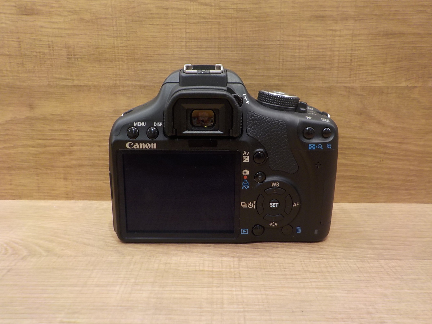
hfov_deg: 60.0
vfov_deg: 46.8
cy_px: 162
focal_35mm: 30
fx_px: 374
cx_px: 216
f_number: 3.3
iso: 125
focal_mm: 4.1
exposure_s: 1/30
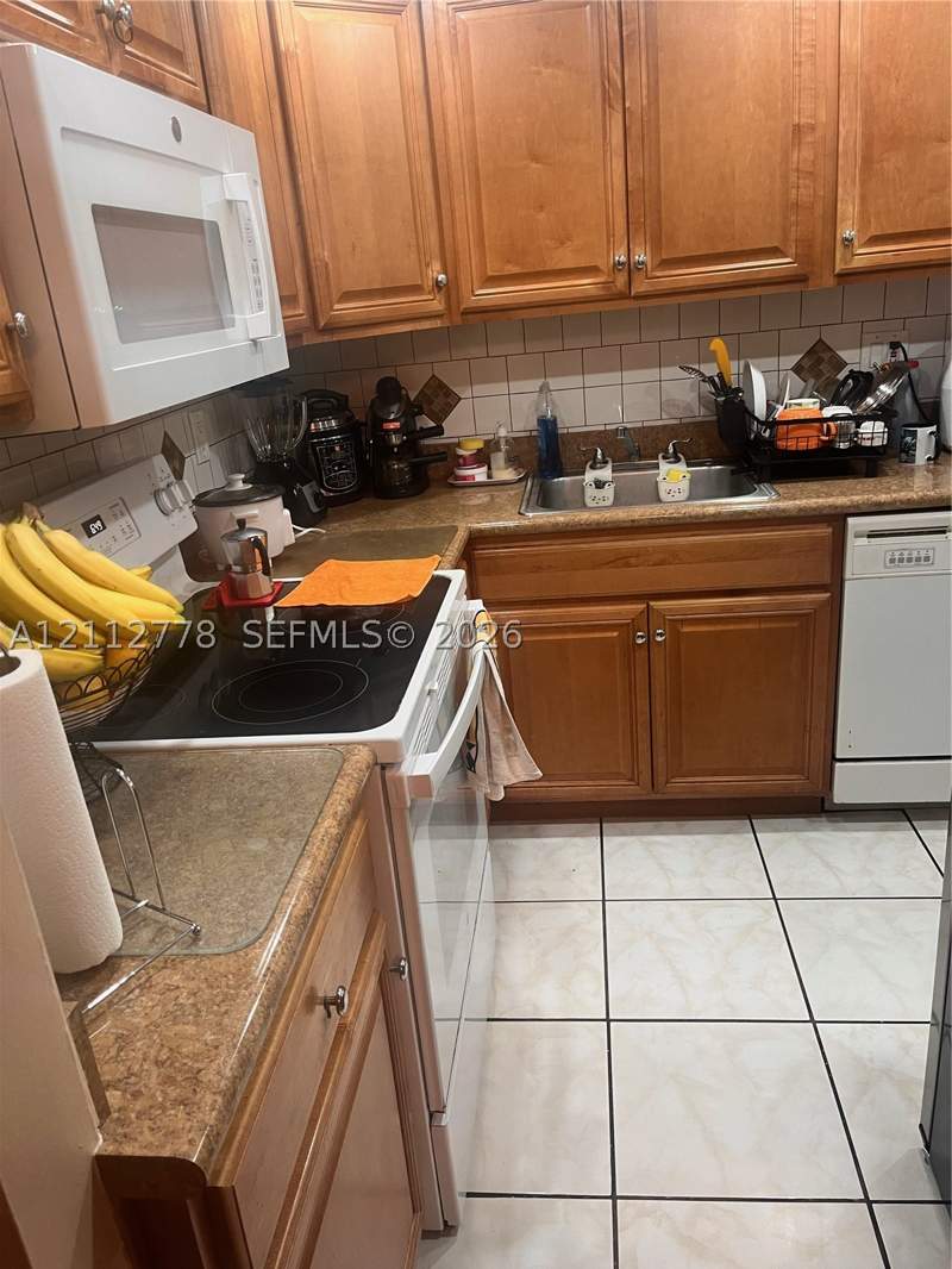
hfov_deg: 53.1
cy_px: 634
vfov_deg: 67.3
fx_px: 953
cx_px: 476
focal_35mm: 26
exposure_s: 1/60
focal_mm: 5.1
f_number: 1.6
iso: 100
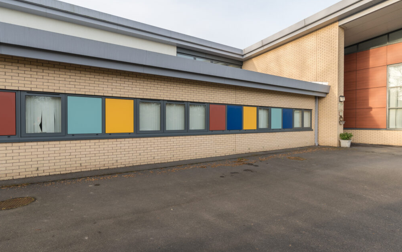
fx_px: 219
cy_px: 125
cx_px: 199
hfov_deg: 85.0
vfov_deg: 59.7
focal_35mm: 20
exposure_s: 1/60
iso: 100
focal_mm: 19
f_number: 9
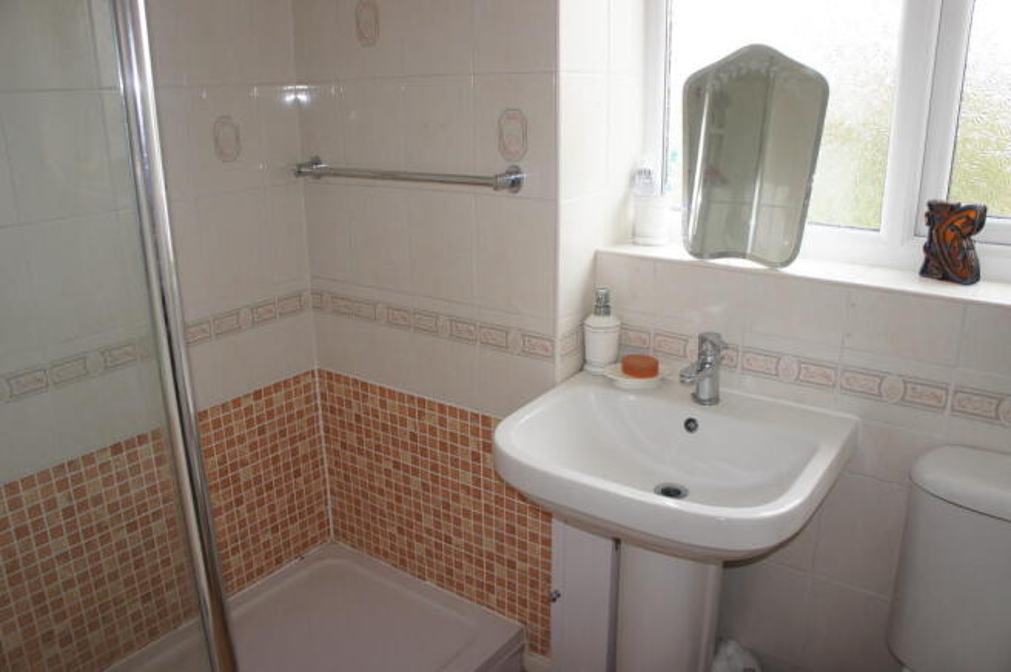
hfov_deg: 67.4
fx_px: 757
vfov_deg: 47.8
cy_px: 336
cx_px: 506
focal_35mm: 27
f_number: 3.5
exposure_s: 1/60
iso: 200
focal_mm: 18
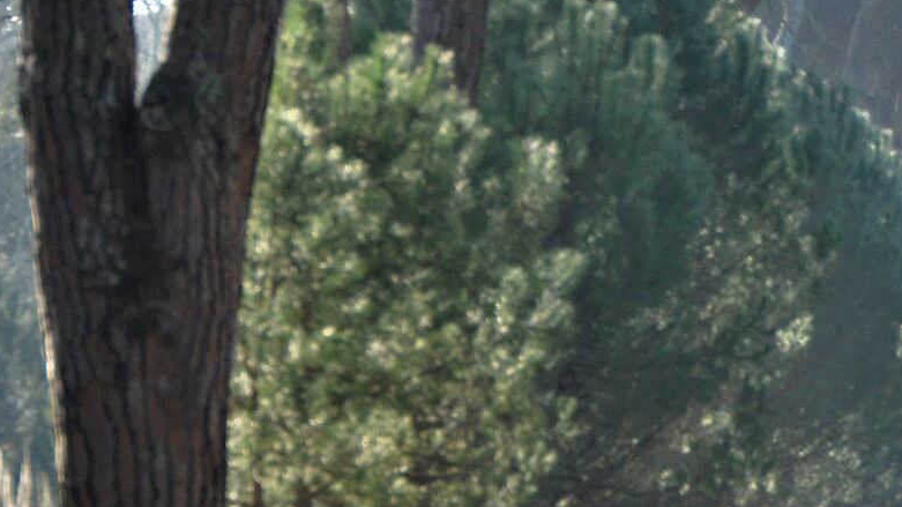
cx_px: 1279
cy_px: 247
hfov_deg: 2.9
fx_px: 17878
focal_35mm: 748
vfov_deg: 1.6
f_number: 4.8
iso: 800
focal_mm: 155
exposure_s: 1/1000
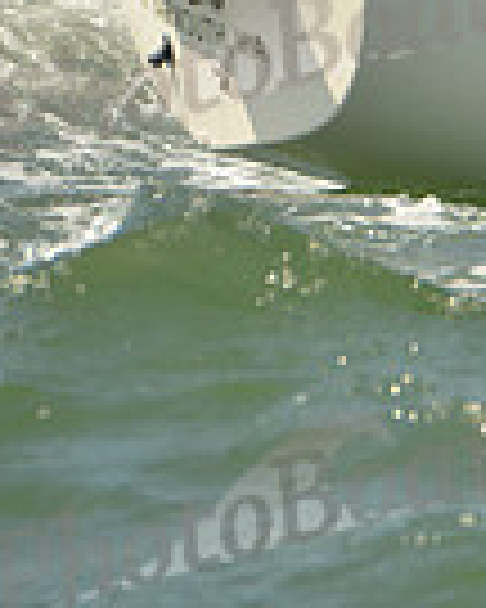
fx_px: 14456
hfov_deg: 1.9
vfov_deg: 2.4
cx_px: 860
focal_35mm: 804
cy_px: -250
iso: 200
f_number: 6.3
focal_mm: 200
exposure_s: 1/1600
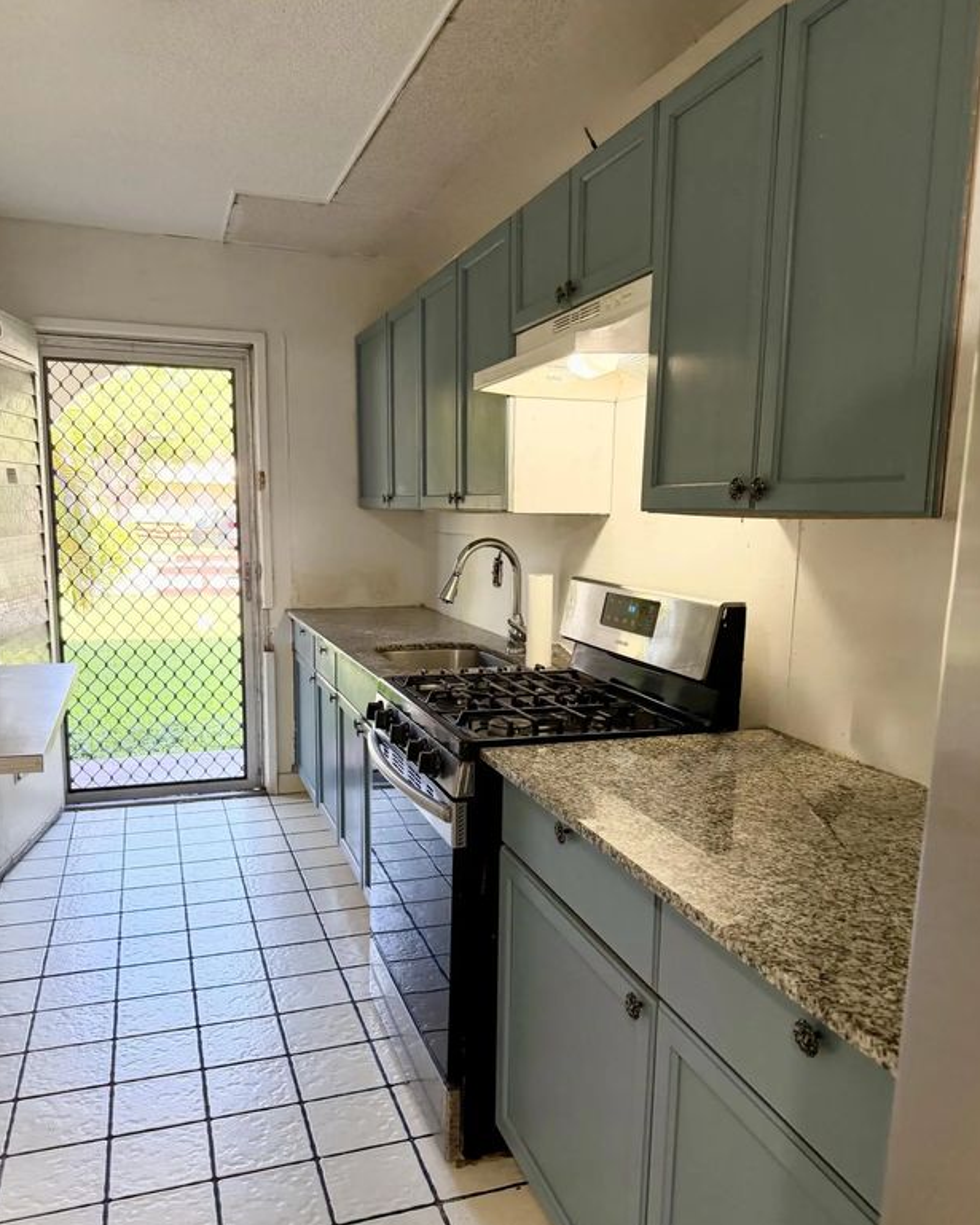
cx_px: 504
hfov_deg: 54.9
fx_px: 943
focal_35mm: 26
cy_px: 667
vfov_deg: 65.9
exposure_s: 1/120
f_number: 1.78
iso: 250
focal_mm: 6.76
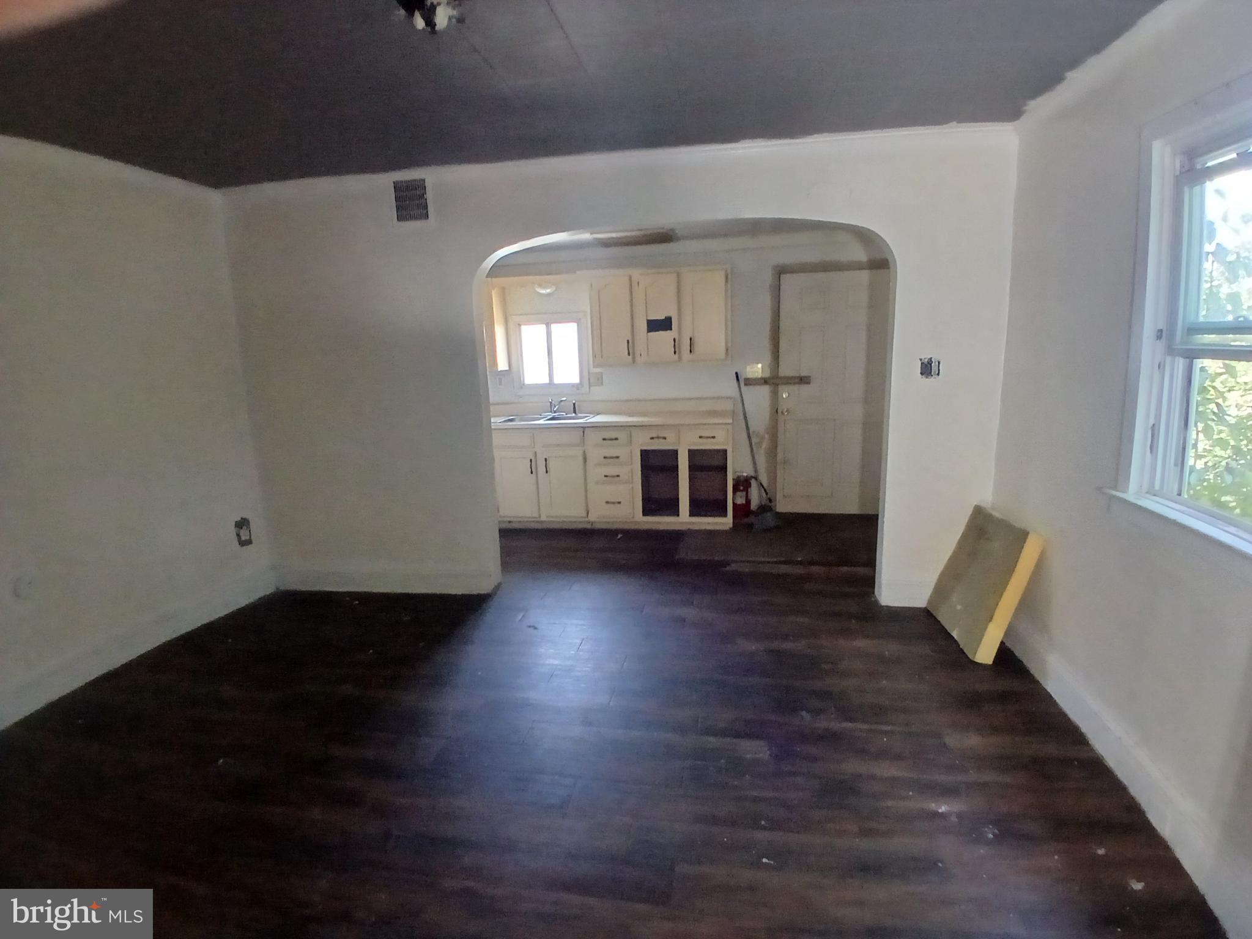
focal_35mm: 17
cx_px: 626
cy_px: 470
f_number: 2.2
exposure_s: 1/30
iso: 250
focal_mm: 1.4
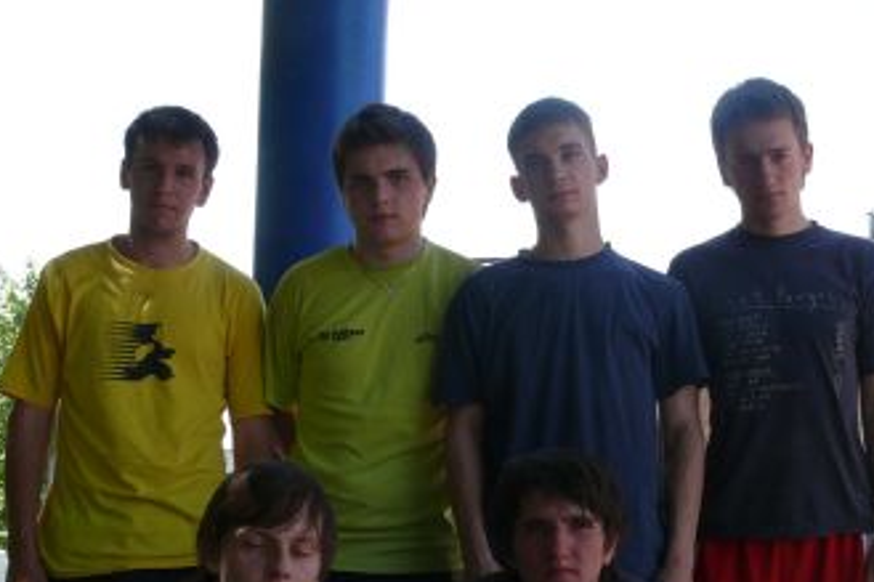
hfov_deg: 23.9
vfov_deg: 15.9
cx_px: 452
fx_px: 2062
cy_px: 489
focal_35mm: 85
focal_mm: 9.4
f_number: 5
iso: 100
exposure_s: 1/200
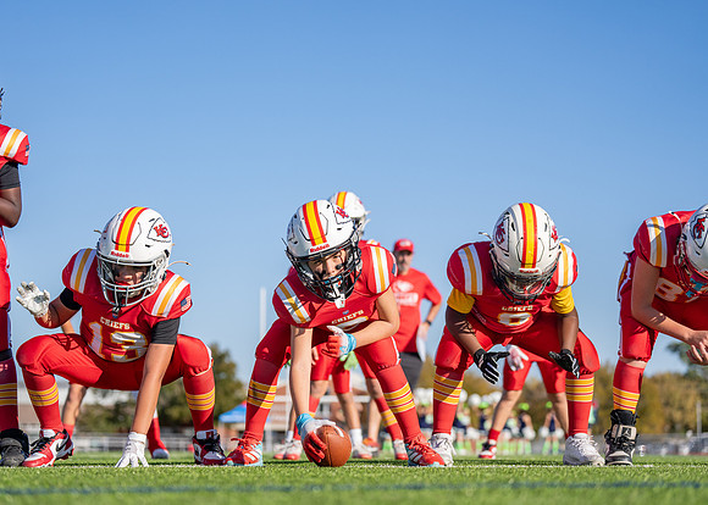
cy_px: 248
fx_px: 1572
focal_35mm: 78
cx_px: 343
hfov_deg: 25.4
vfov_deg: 18.3
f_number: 2.8
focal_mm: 70
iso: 200
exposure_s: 1/4000
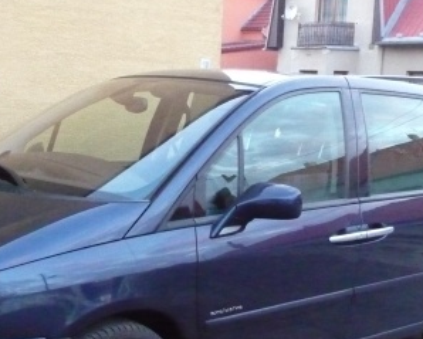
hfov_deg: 34.0
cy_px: 231
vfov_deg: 27.5
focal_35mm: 55
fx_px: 689
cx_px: 166
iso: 1600
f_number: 3.3
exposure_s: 1/80
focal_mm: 4.7
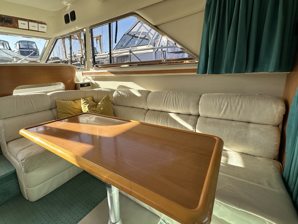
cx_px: 133
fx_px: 146
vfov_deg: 74.6
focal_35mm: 17
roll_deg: +3.0
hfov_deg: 90.7
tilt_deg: -13.1
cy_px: 103
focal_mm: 2.22
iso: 40
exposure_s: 1/348
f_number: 2.2
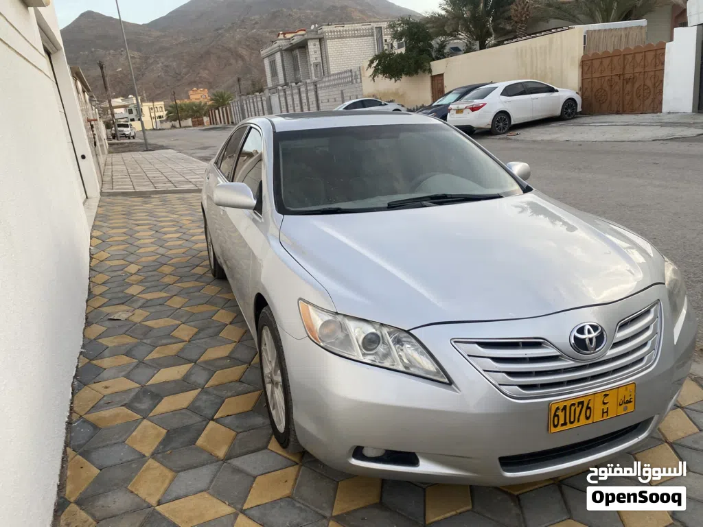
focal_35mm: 26
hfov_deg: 67.3
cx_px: 352
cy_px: 264
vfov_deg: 53.1
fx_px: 528
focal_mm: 4.25
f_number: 1.8
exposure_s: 1/121
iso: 40
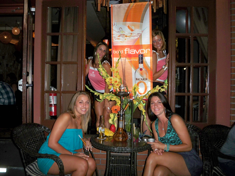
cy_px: 88
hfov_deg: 52.6
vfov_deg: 40.7
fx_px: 238
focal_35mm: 35
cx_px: 118
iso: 200
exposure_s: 1/30
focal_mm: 6.3
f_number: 3.1
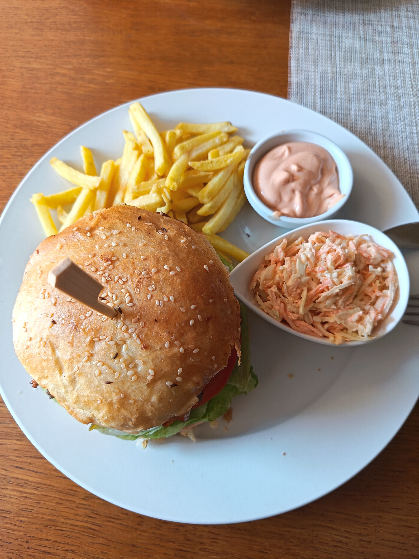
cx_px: 210
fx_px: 387
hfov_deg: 56.8
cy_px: 280
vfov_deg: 71.6
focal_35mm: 24
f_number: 1.75
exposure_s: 1/100
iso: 690
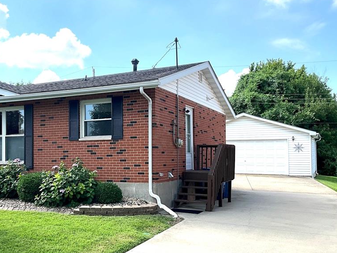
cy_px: 143
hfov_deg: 47.5
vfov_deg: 36.8
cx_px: 130
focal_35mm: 39
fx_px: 380
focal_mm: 3
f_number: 1.8
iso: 25
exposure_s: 1/1786
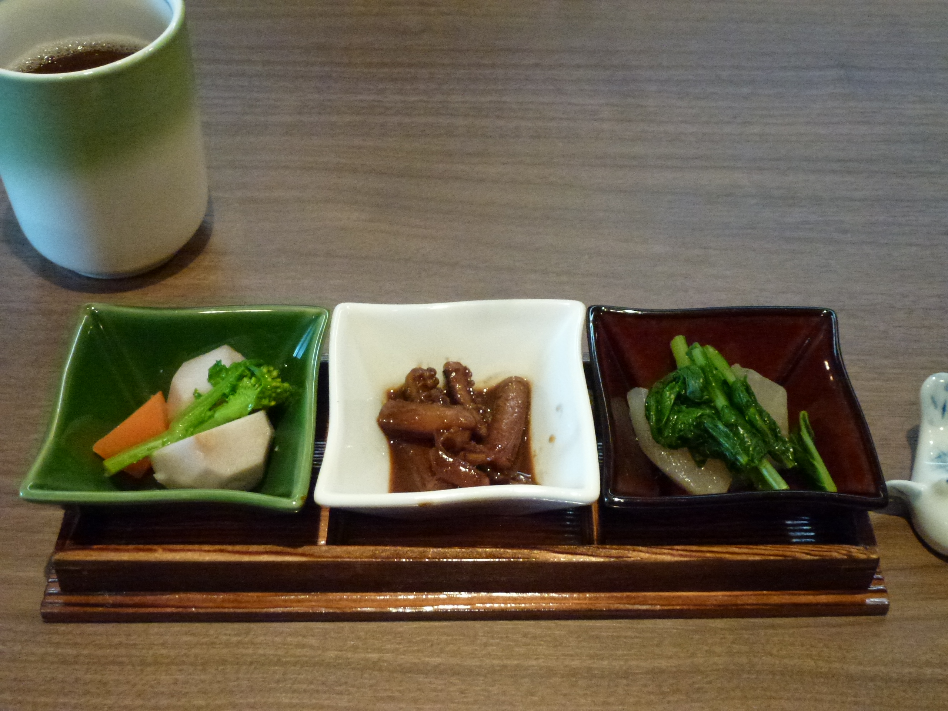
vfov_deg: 32.2
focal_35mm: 45
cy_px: 356
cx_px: 474
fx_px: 1232
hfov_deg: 42.1
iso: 800
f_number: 4
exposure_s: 1/40
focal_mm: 8
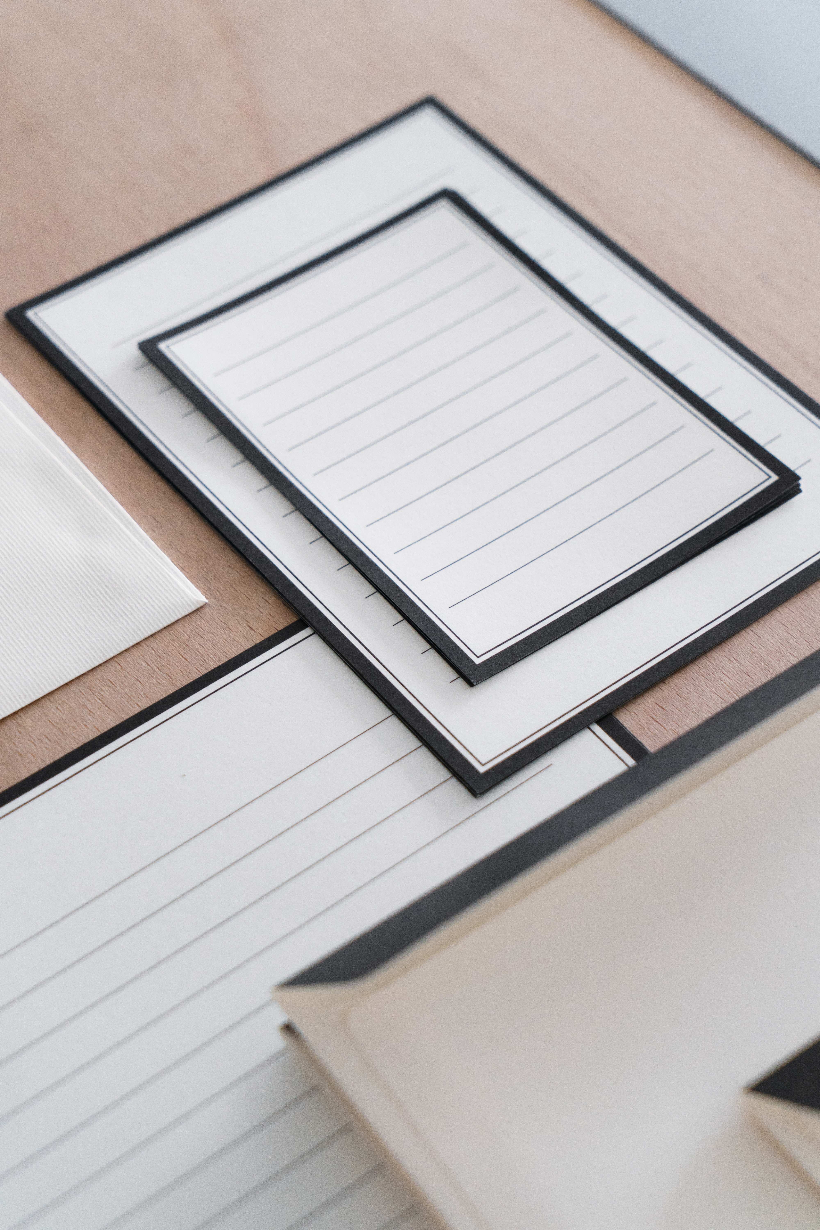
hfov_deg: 19.5
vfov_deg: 28.8
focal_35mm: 70
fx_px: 2391
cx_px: 410
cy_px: 615
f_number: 6.3
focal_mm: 70
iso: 2000
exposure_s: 1/100
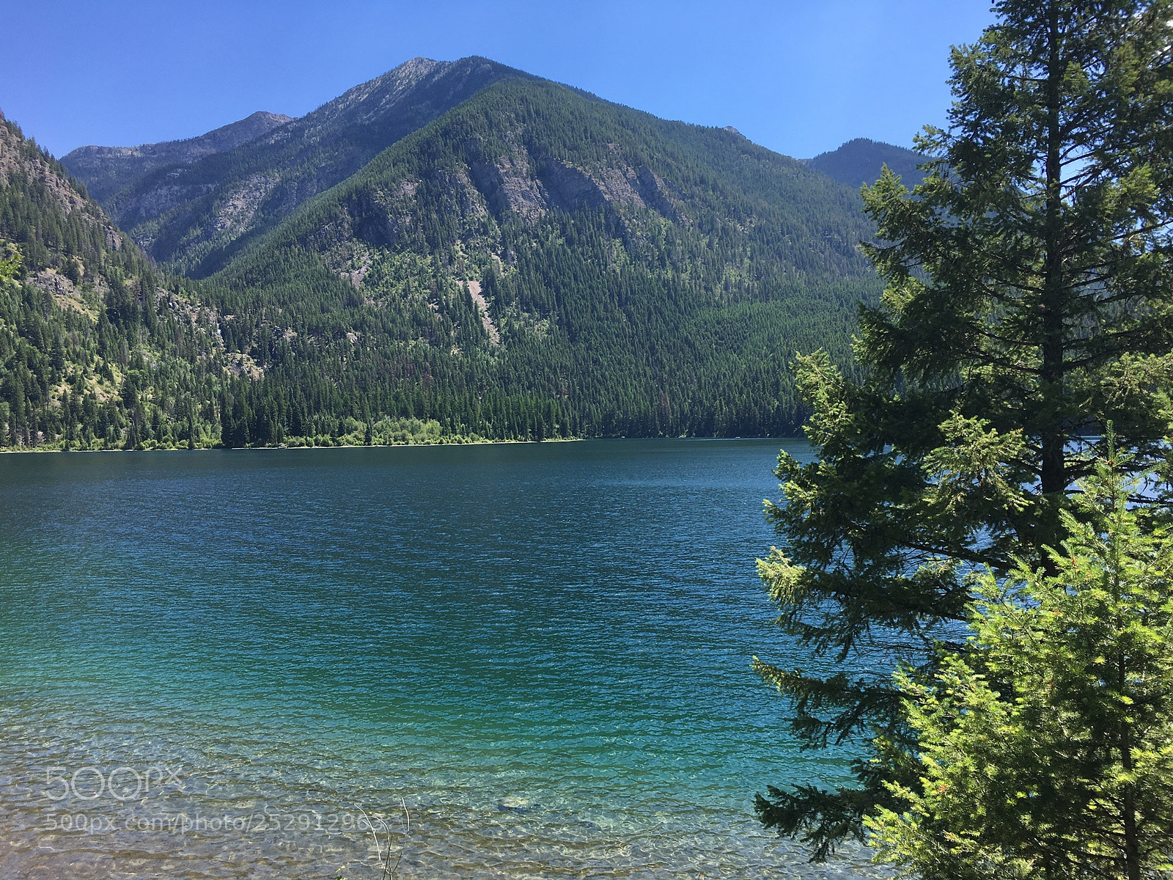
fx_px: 983
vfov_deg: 48.2
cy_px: 440
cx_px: 586
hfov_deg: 61.7
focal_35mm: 29
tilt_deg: -0.9
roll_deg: +0.8
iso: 25
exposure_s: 1/746
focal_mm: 4.15
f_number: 2.2
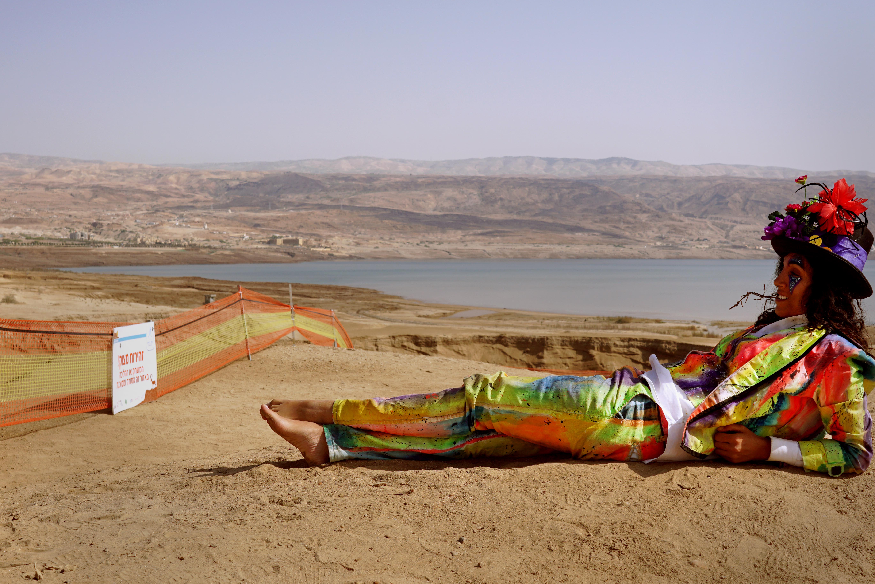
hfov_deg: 42.7
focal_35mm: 46
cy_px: 292
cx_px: 441
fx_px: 1118
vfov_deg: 29.2
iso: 200
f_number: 6.3
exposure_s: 1/1250
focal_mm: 28
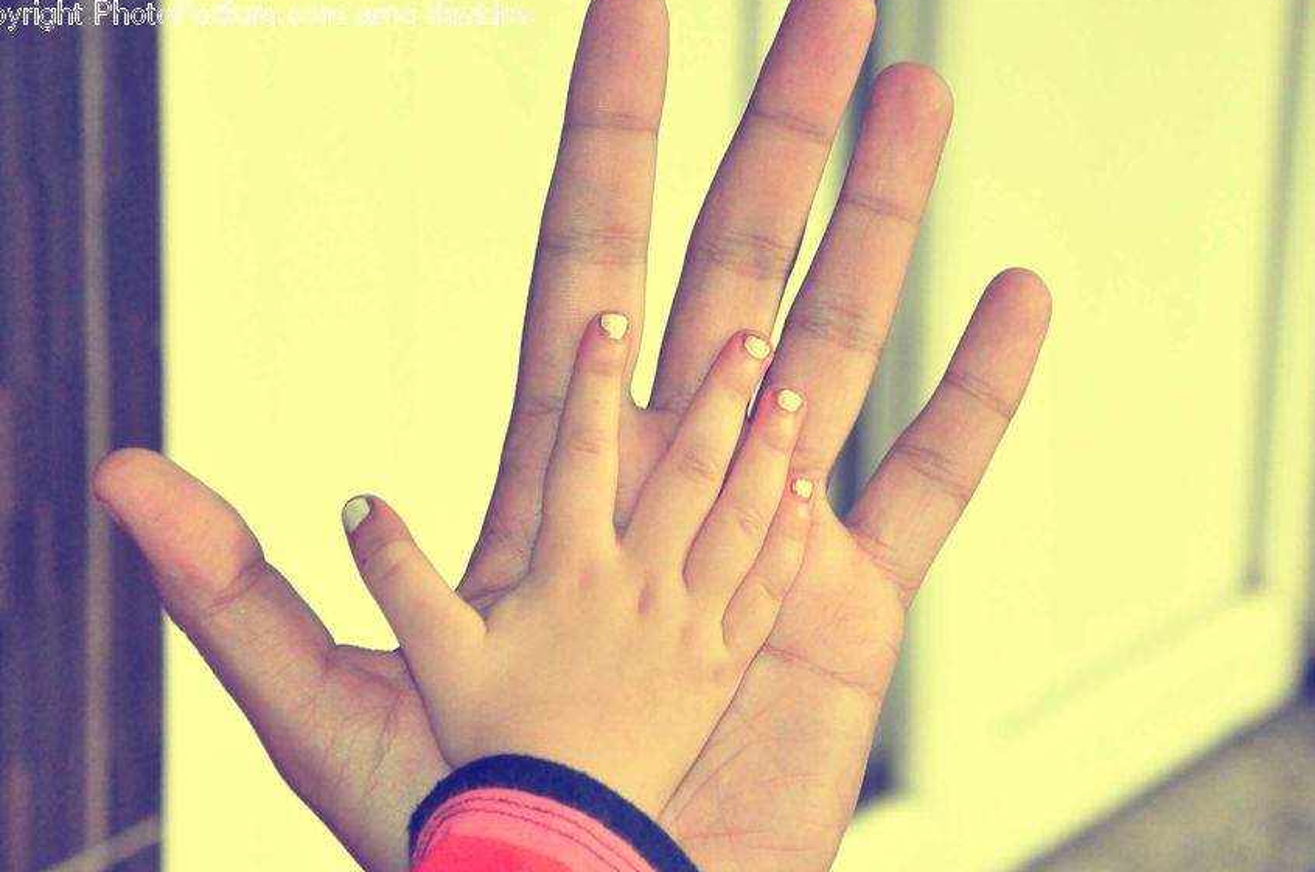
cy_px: 441
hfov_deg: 12.3
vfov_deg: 8.2
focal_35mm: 168
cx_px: 650
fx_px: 6109
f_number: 9
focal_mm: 105
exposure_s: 1/200
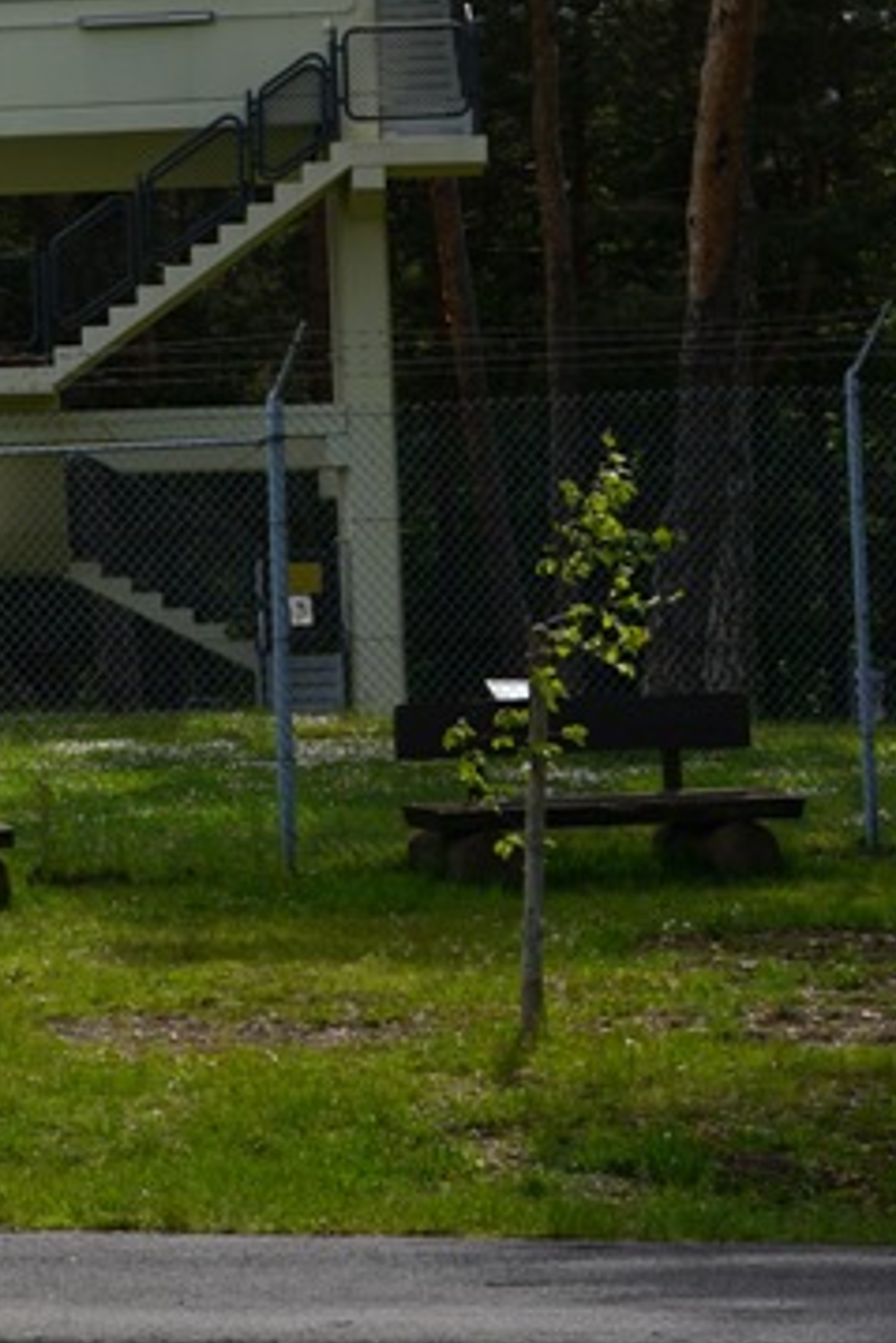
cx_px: -1128
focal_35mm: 132
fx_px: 4923
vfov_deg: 15.4
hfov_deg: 9.4
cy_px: 293
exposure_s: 1/200
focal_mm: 43
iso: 100
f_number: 10
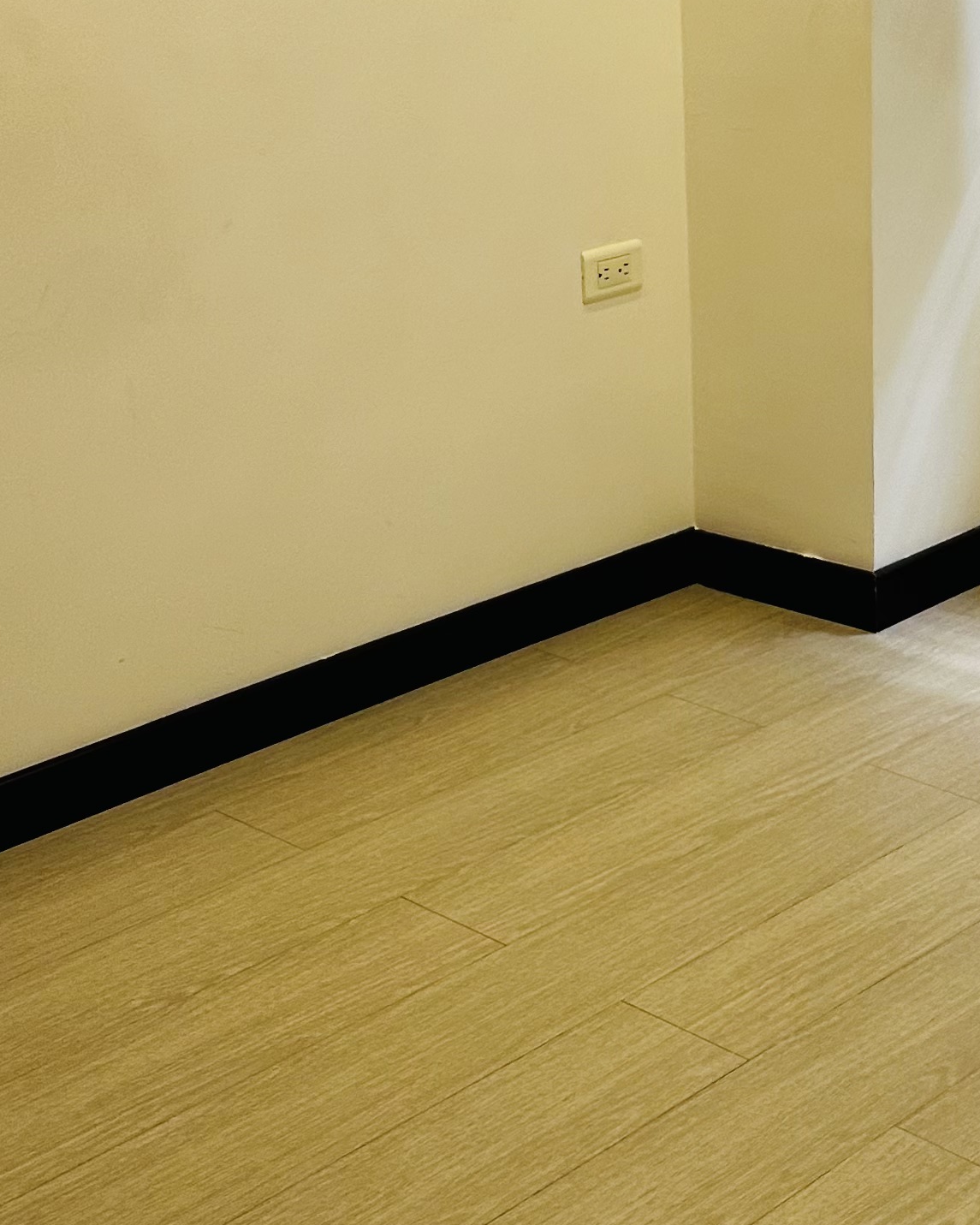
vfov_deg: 28.5
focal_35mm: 66
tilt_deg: -14.7
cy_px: 402
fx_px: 2393
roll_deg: +1.0
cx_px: 664
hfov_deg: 23.0
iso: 160
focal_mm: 6.86
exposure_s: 1/60
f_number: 1.78
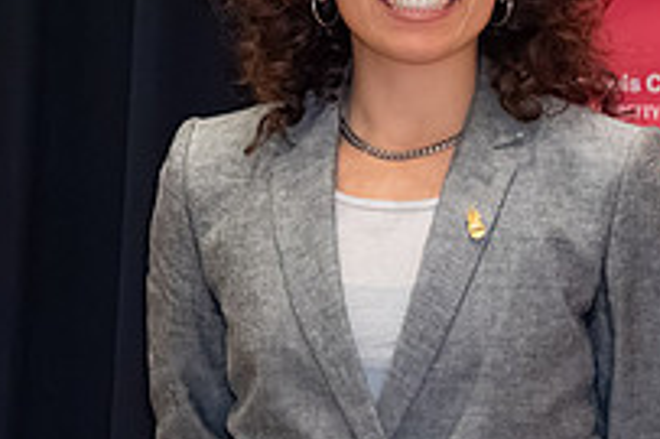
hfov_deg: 4.8
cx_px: 871
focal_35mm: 428
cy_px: 150
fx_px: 7840
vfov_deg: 3.2
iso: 8000
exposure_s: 1/160
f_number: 3.2
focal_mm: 150
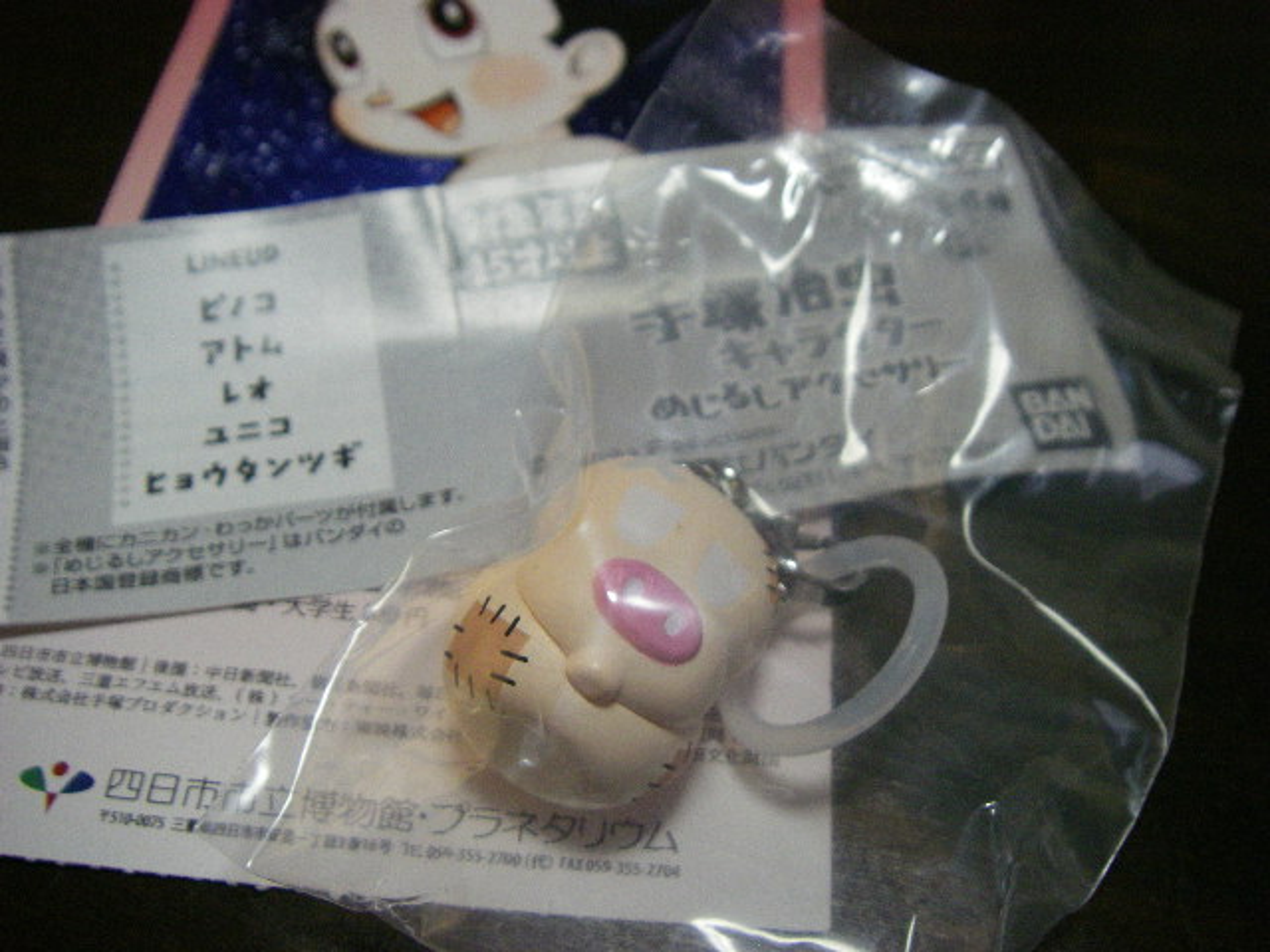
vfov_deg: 37.7
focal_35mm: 38
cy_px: 476
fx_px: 1394
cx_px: 635
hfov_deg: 49.0
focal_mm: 6.3
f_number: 3.3
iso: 400
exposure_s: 1/40
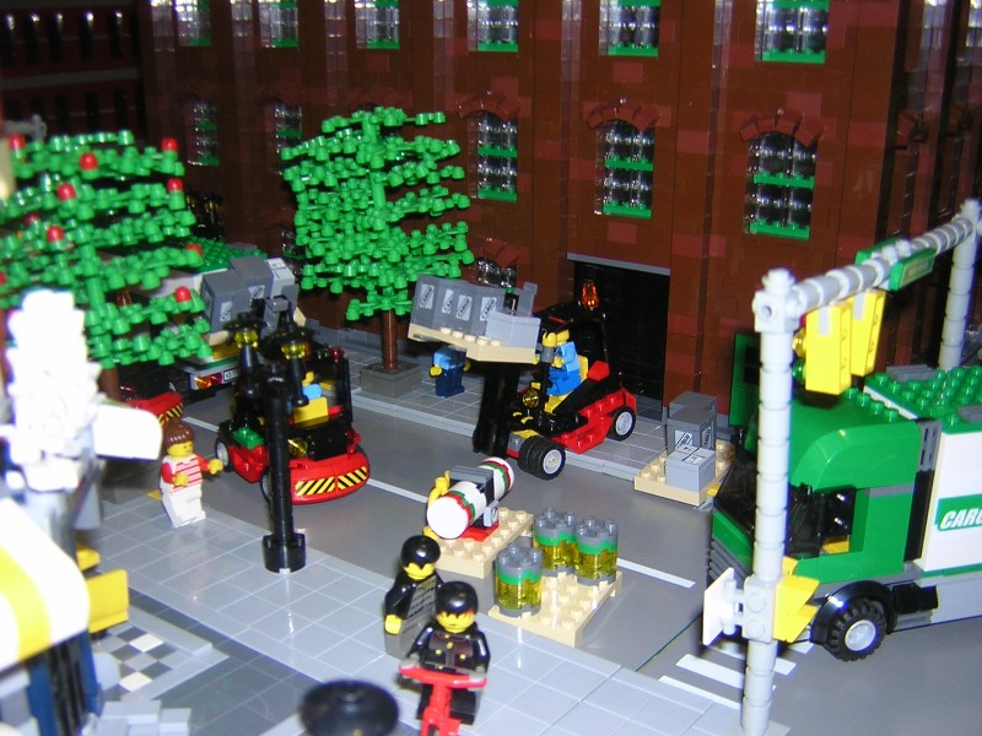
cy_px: 368
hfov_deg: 51.4
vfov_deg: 39.7
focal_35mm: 36
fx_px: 1021
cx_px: 491
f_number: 2.6
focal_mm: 4.7
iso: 100
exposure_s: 1/60.1
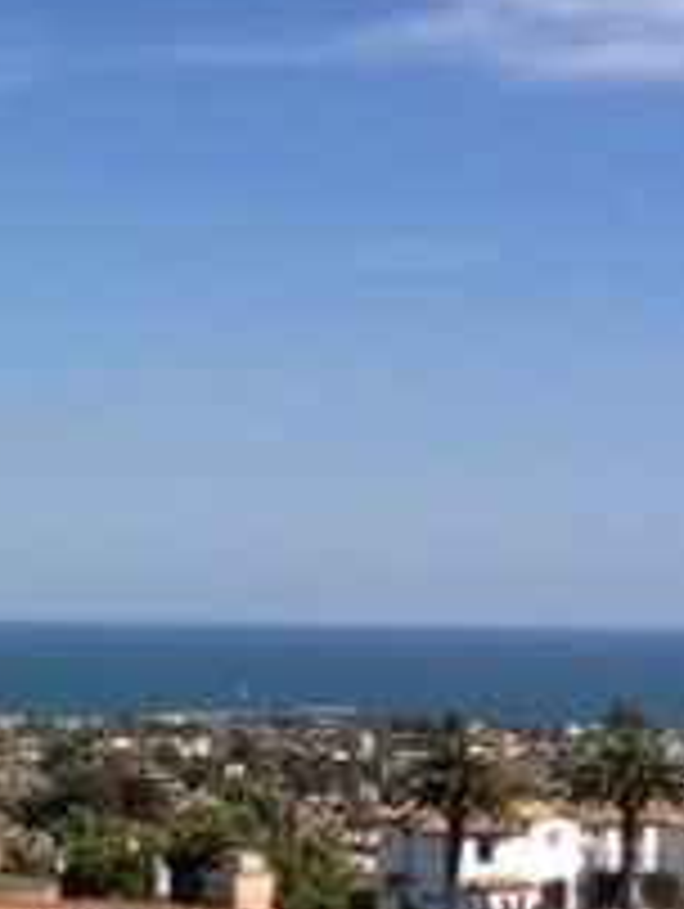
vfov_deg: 19.2
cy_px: 724
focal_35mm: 101
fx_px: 2655
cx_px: -292
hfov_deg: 13.9
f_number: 2.4
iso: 32
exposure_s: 1/1972
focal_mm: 3.3
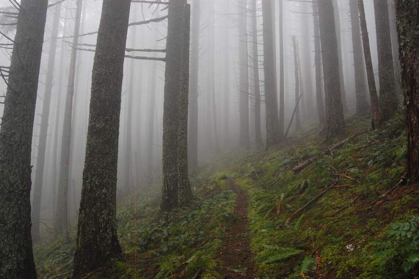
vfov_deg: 47.9
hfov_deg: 67.4
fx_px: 314
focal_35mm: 27
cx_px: 210
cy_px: 140
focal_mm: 18
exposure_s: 1/20
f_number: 7.1
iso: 800
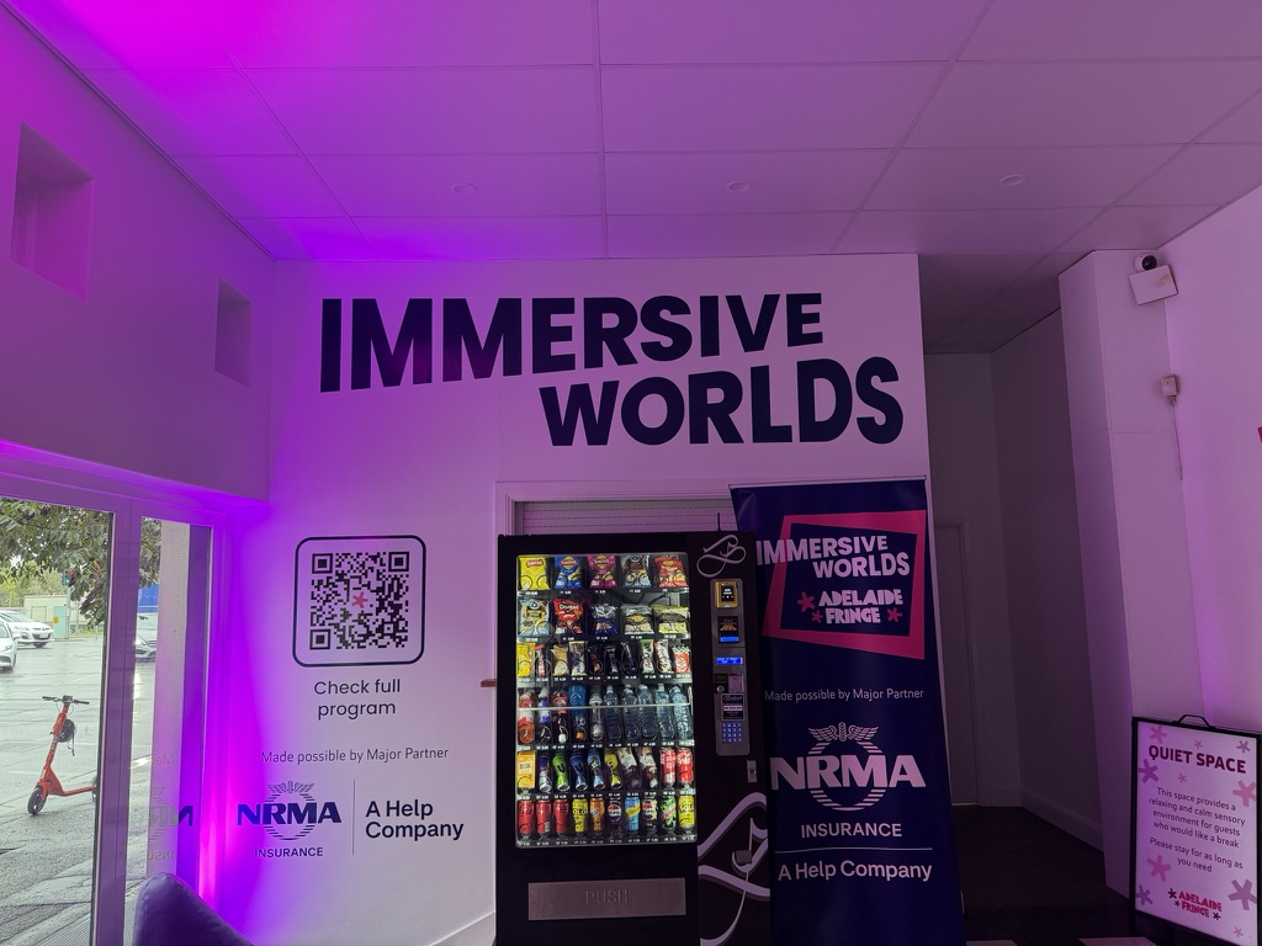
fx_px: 875
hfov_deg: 71.6
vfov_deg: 56.8
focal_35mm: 24
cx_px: 631
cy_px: 473
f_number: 1.78
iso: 160
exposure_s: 1/60
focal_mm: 6.76
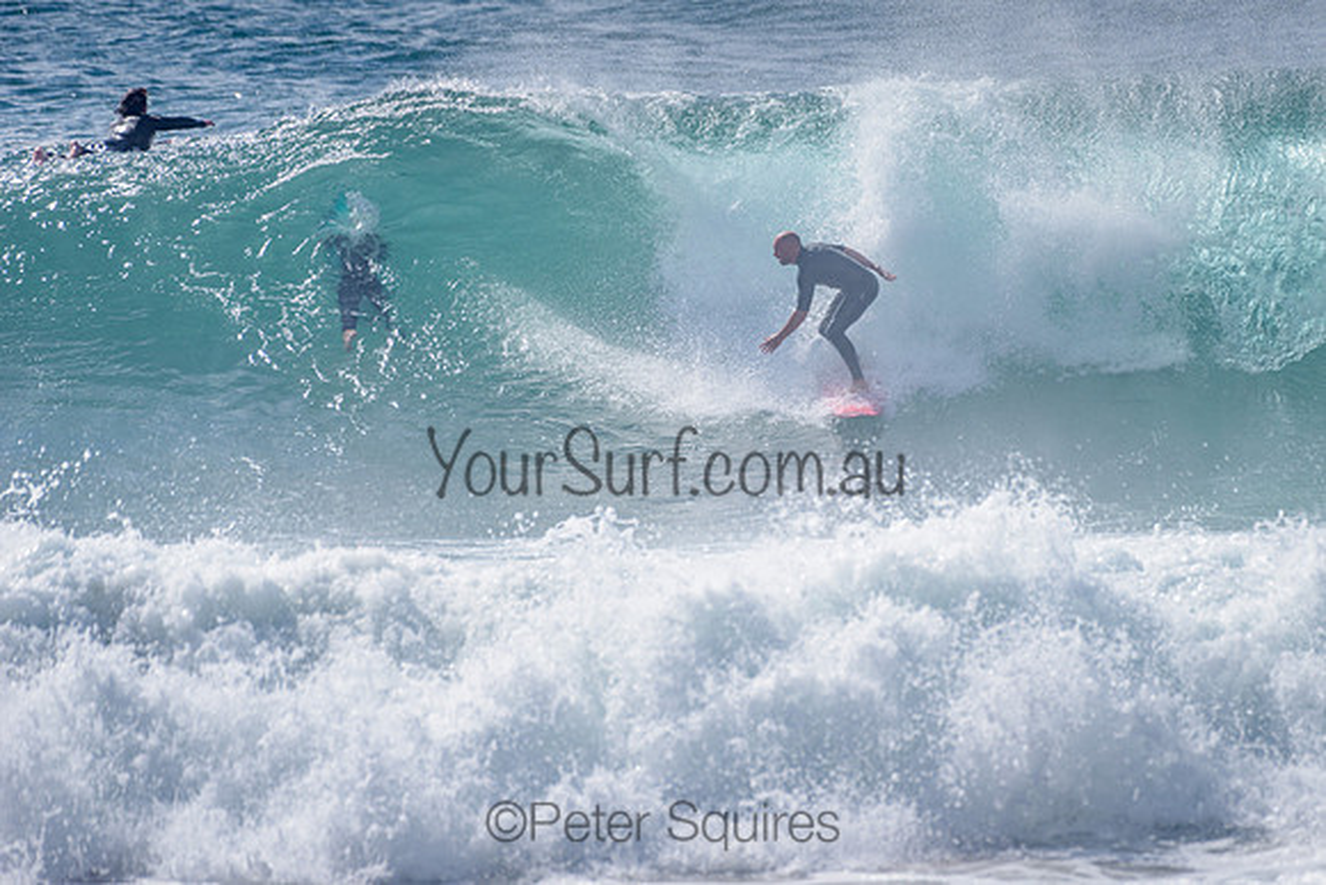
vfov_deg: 2.2
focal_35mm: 612
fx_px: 22552
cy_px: 343
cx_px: 812
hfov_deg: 3.4
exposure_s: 1/2000
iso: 90
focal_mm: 500
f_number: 5.6
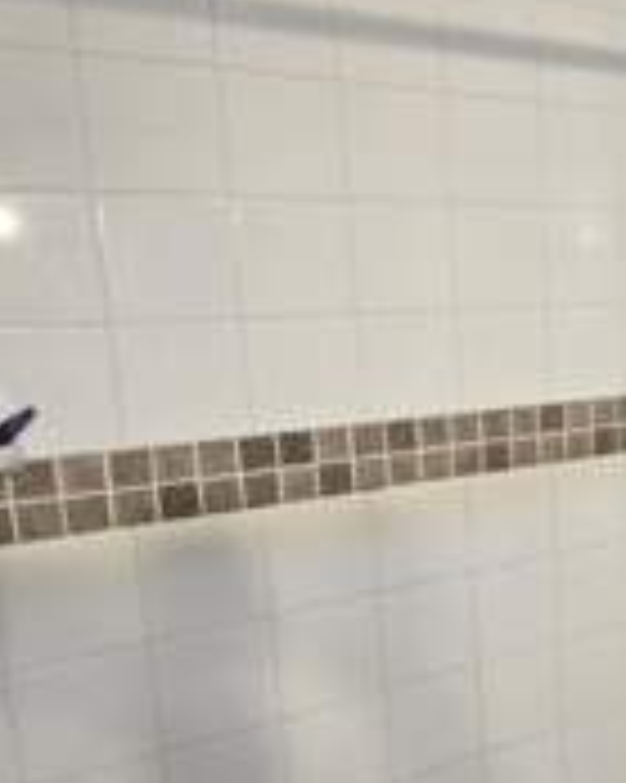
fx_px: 811
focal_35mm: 35
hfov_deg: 38.1
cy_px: 457
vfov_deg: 51.3
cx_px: 608
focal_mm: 2.2
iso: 125
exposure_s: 1/60
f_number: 2.2
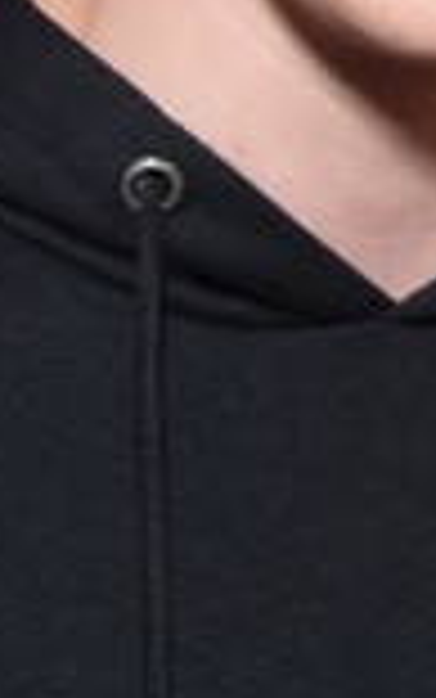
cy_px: -9
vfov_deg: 11.6
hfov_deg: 6.7
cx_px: 1234
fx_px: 3400
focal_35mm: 179
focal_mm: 18
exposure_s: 1/40
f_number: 3.5
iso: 1600
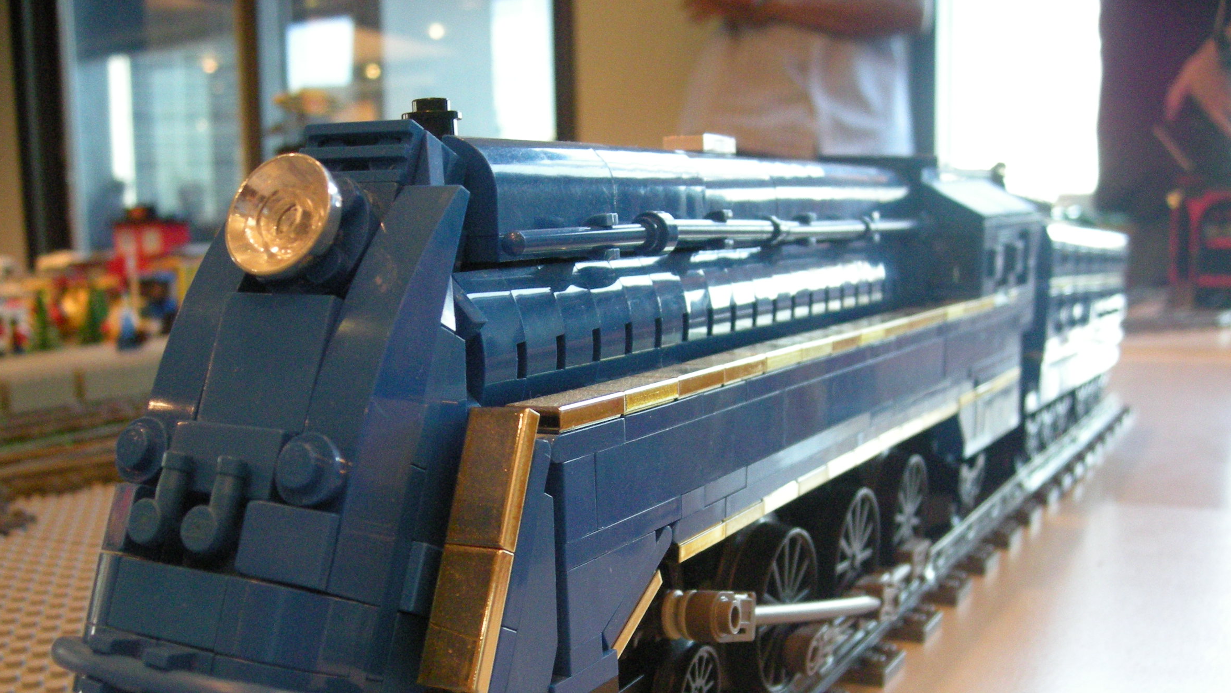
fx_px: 1371
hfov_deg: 48.3
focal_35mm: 42
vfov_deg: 28.0
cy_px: 506
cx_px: 564
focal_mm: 5.7
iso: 380
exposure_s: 1/8
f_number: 2.8
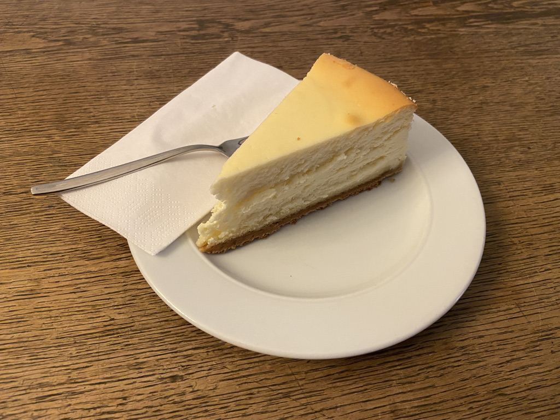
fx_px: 421
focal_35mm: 26
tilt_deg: -52.1
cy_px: 210
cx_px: 280
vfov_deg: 53.1
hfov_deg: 67.3
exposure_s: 1/50
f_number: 1.8
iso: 320
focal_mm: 4.25
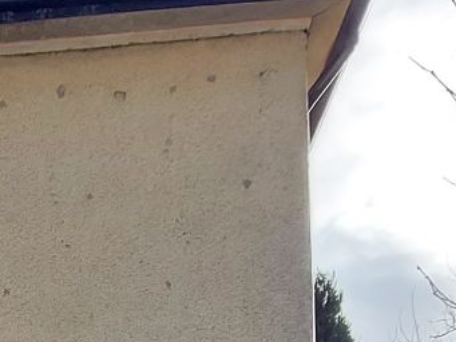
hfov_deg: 23.5
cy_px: 701
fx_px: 1028
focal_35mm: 78
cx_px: -43
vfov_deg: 15.0
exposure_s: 1/381
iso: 50
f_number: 2.2
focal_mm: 1.74
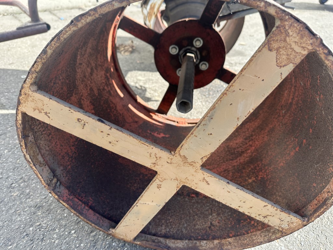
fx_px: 231
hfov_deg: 71.6
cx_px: 166
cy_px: 125
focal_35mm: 24
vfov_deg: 56.8
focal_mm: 6.86
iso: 80
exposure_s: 1/638
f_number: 1.78
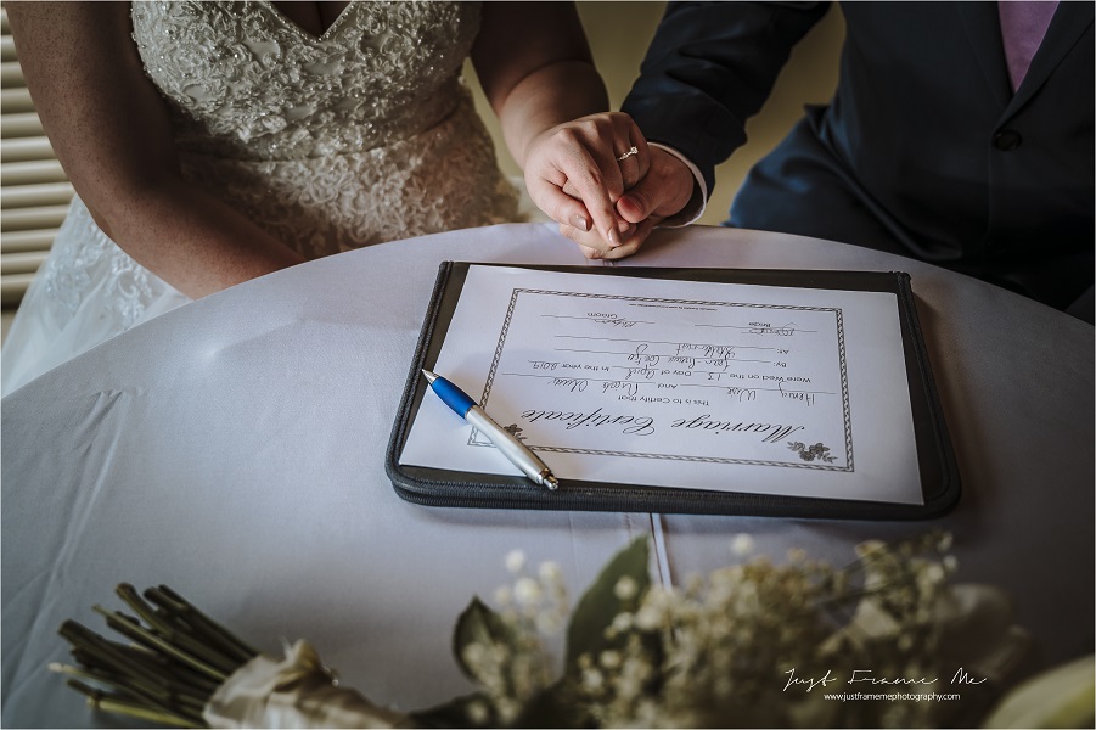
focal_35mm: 39
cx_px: 548
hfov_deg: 49.6
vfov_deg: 34.2
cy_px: 365
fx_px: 1187
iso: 560
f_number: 4
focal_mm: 39
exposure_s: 1/40
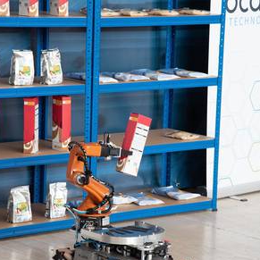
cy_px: 136
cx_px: 129
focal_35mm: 161
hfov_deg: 10.9
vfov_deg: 10.9
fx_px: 1368
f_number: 16
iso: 2800
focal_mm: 120
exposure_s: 1/125
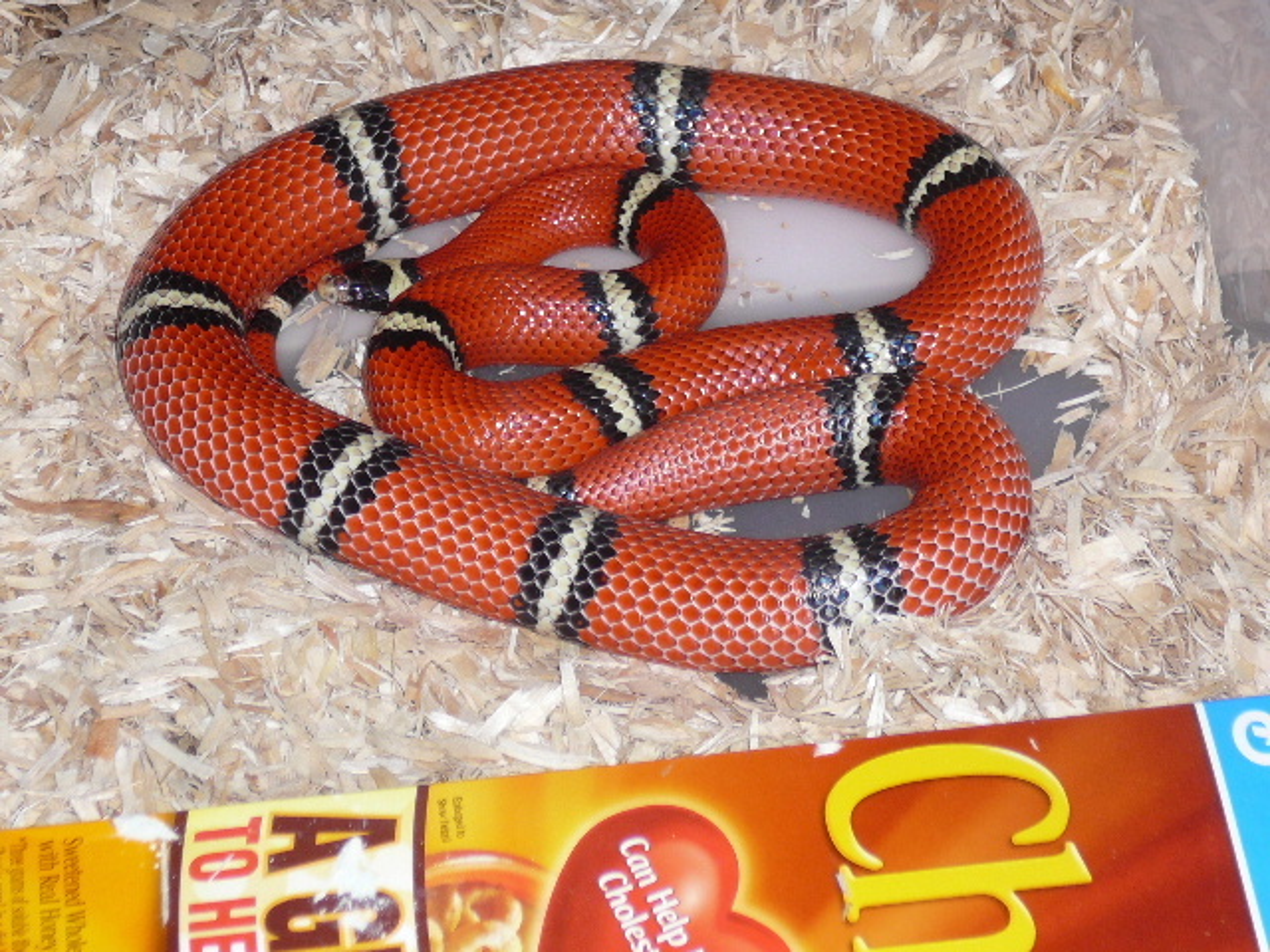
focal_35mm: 105
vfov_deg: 14.1
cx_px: 635
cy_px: 476
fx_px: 3852
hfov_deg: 18.7
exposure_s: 1/30
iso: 100
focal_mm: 15.6
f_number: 3.9
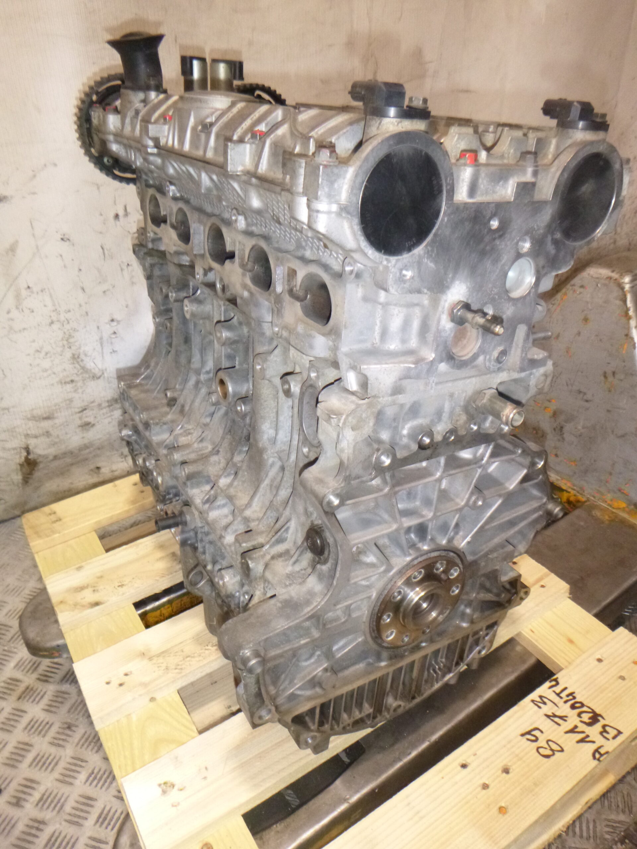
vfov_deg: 69.4
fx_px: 613
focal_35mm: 25
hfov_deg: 54.9
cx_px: 318
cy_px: 424
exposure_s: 1/60
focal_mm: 4.5
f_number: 3.9
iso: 400
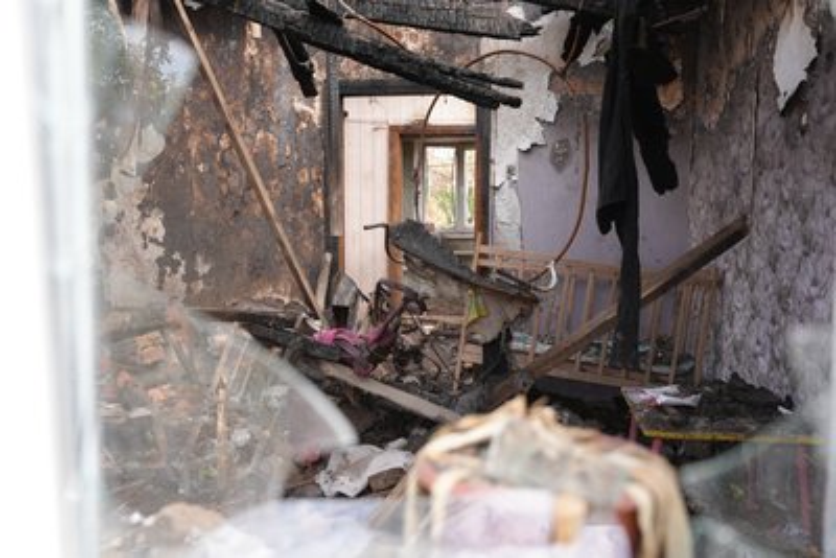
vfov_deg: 43.6
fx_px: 697
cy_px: 279
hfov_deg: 61.9
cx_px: 418
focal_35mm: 30
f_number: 2.8
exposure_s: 1/160
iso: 80
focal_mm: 30
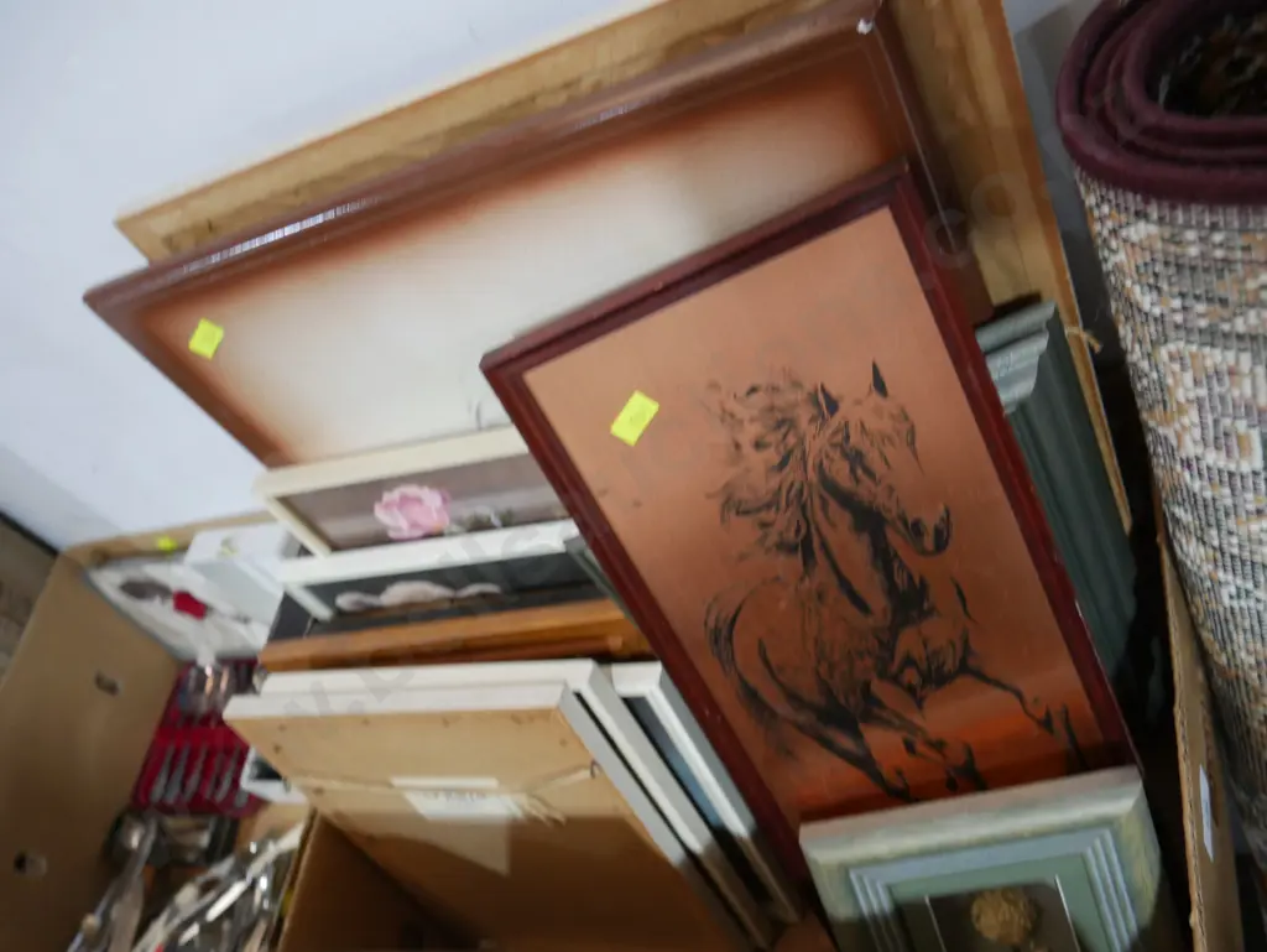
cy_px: 476
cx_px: 634
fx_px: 1099
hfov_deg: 59.9
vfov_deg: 46.8
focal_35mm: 30
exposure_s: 1/60
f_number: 3.6
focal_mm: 15
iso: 1250
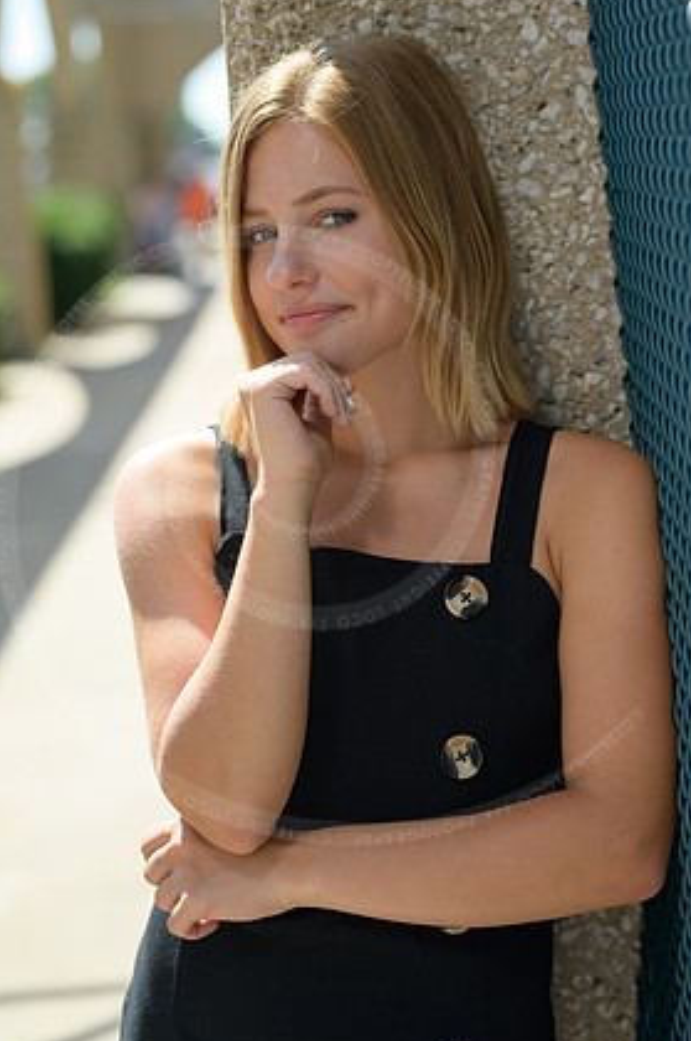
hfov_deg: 15.0
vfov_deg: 22.4
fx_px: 2626
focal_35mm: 91
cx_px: 326
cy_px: 523
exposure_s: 1/800
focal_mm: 85
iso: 160
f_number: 3.2
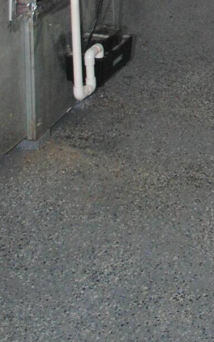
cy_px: -144
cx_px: 376
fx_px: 1037
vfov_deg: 17.2
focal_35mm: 111
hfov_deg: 11.1
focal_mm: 22
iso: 200
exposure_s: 1/60
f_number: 4
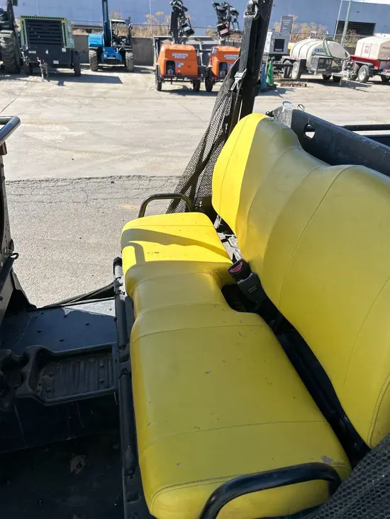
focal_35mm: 26
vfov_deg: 67.3
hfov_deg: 53.1
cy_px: 260
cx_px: 195
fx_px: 390
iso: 50
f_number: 1.5
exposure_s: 1/2762
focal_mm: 5.7
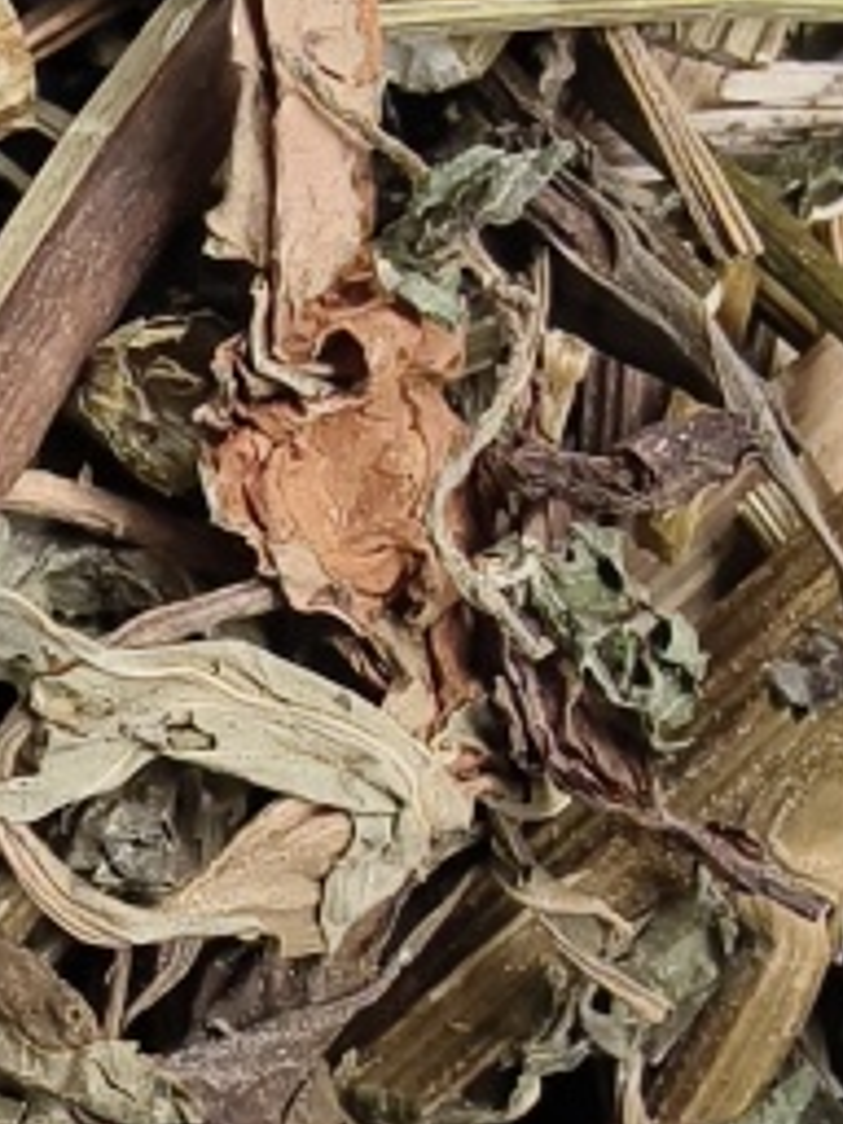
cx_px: -162
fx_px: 3377
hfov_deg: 13.8
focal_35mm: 104
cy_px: 779
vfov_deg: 18.8
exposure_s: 1/33.3
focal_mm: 2.32
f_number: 2
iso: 215
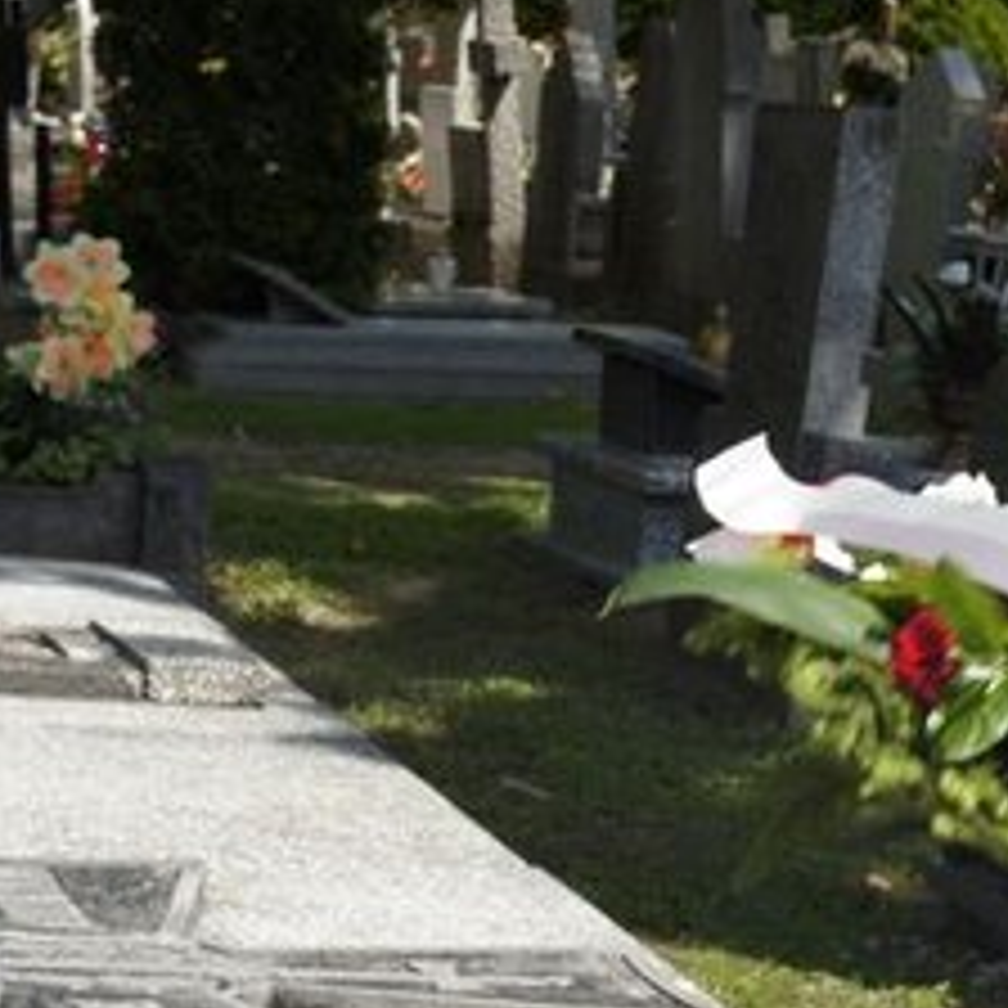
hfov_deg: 10.4
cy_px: 657
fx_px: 5476
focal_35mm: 166
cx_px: 1130
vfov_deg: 10.5
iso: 100
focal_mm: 45
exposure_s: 1/125
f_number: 10
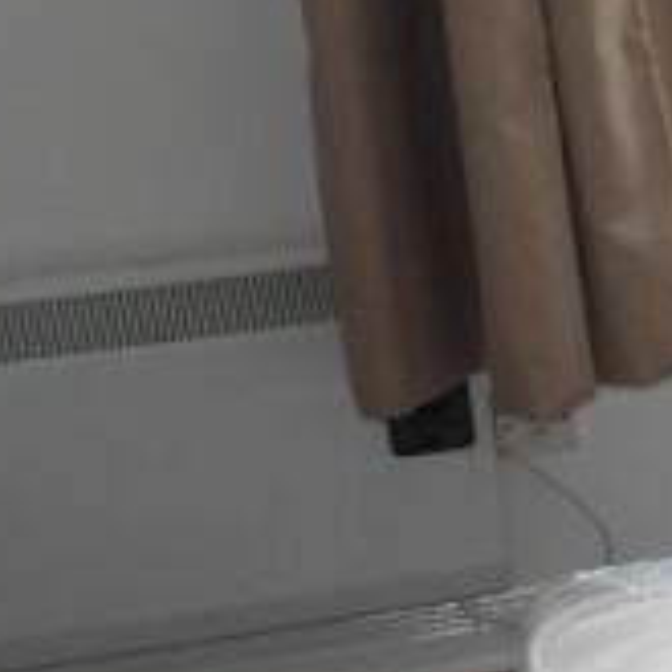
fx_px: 2899
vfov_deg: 13.2
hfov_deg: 11.0
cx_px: 1637
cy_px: 277
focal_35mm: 132
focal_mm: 4.3
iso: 100
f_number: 3.2
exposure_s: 1/60
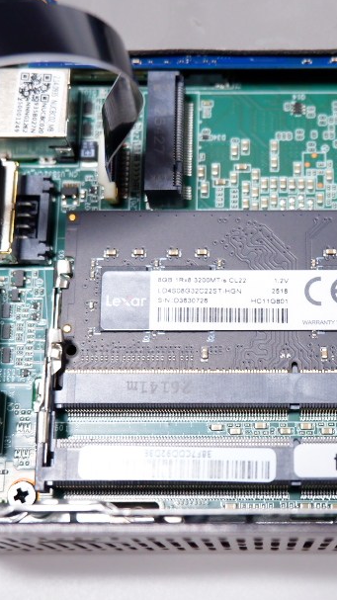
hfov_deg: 18.9
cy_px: 311
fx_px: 1002
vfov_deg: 33.3
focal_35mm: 63
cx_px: 265
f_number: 4.4
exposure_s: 1/52
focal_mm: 25.6
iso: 1000
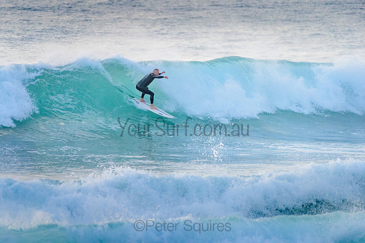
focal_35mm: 613
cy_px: 94
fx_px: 6215
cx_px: 141
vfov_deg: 2.2
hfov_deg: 3.4
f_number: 5.6
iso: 1600
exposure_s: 1/2000
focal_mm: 500
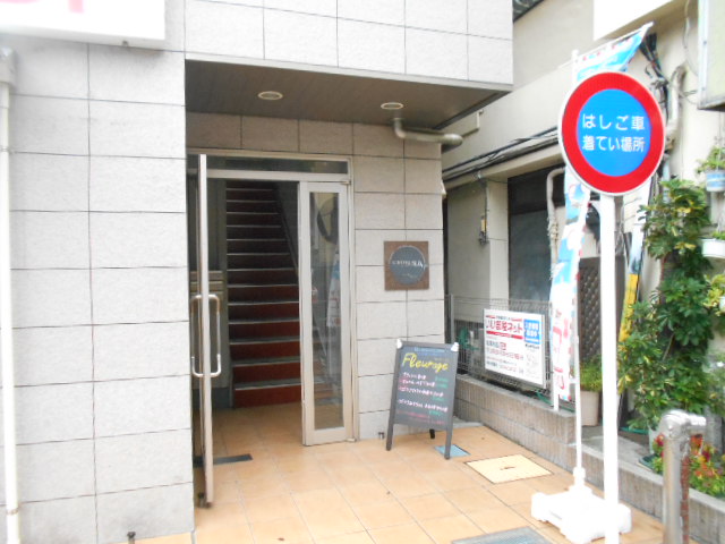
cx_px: 362
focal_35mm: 26
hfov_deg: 67.3
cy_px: 272
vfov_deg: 53.1
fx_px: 545
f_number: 3.2
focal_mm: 4.6
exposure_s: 1/160
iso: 800
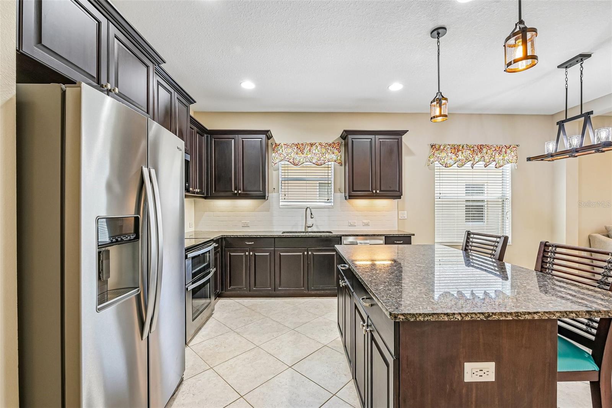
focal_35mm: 14
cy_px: 204
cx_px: 306
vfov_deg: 81.2
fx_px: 238
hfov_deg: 104.3
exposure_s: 1/60
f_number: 8
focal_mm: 14
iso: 400
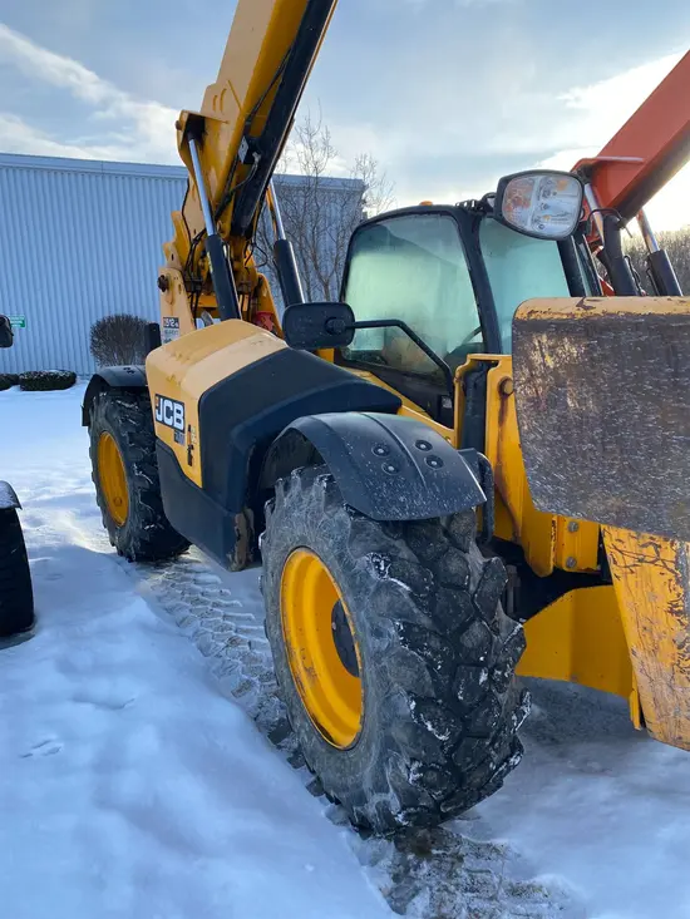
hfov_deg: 53.1
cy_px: 460
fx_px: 691
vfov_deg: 67.3
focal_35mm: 26
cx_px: 345
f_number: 1.8
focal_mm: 4.25
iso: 32
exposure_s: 1/678
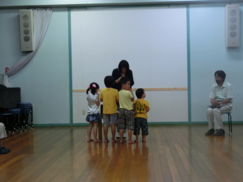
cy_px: 91
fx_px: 442
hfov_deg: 30.7
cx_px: 122
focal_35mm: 63
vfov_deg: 23.3
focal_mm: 11.17
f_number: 4.6
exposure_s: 1/125
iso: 800
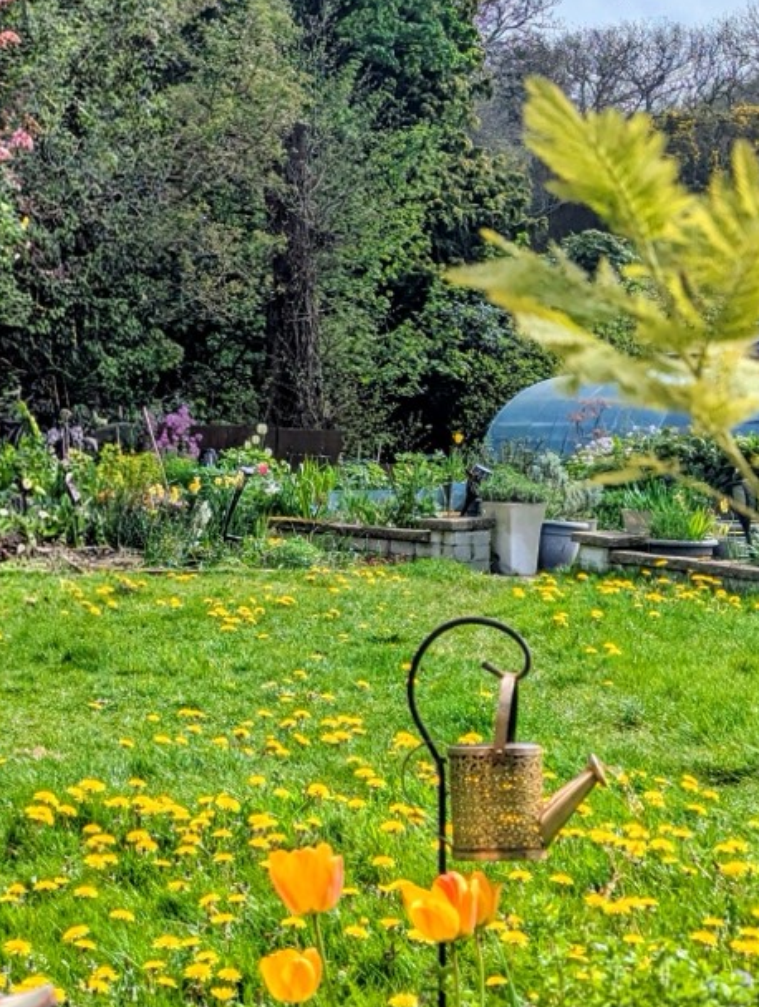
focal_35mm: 79
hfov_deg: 18.6
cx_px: 181
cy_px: 464
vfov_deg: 24.7
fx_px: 2303
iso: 44
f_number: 1.85
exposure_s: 1/2169
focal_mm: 6.81
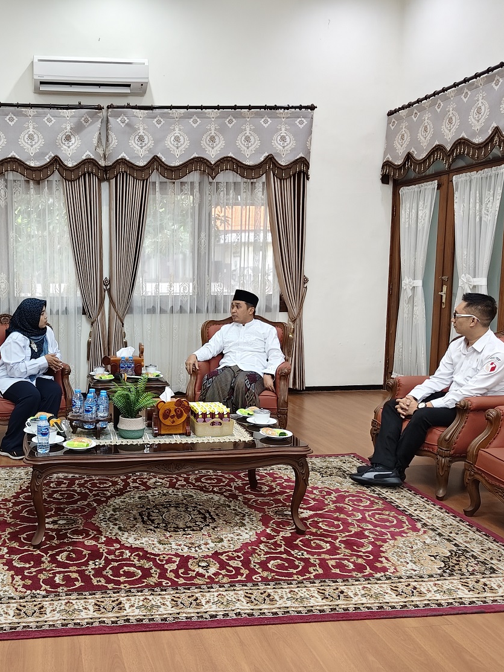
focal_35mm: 31
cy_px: 339
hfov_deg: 43.4
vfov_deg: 58.3
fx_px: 602
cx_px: 104
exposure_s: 1/100
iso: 813
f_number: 1.88
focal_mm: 5.56
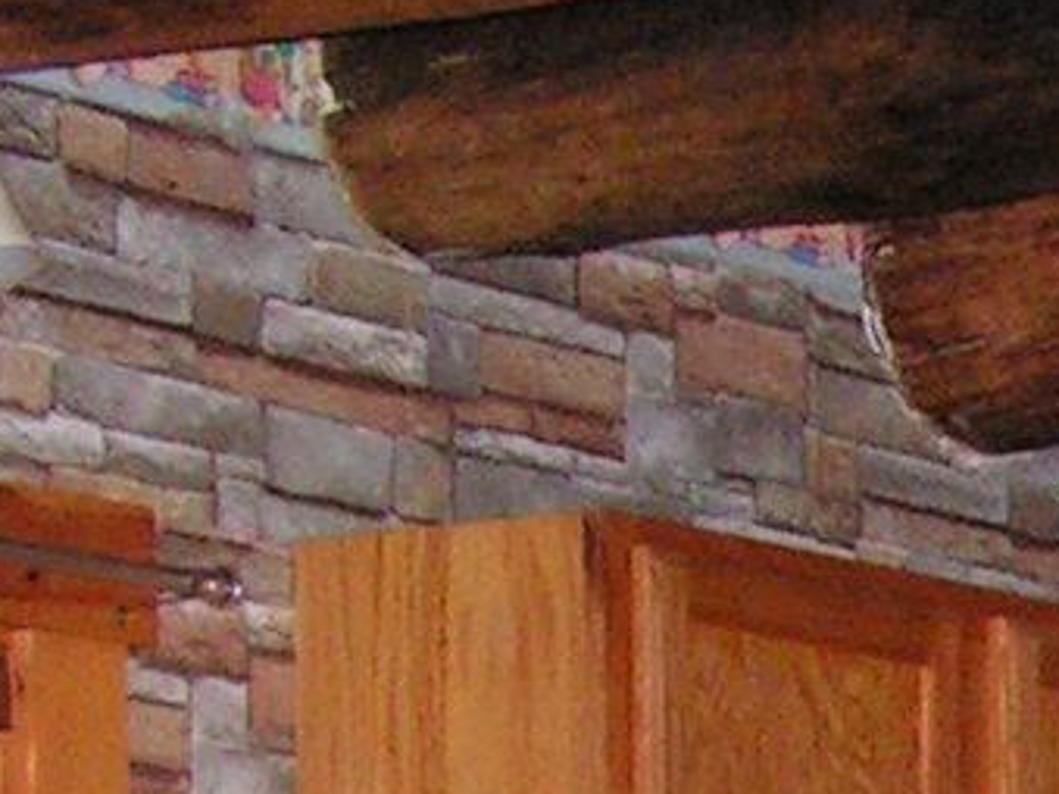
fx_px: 8135
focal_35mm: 266
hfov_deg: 7.1
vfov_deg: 5.4
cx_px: 2427
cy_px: 2082
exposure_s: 1/40
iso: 200
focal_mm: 7.4
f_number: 3.2
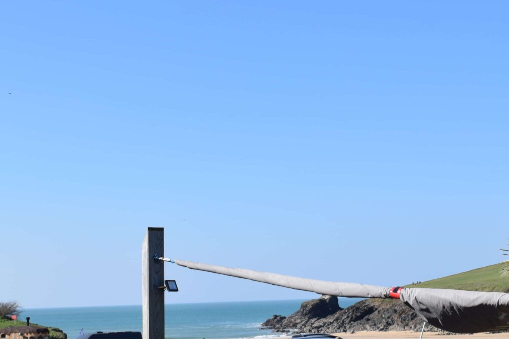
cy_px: 278
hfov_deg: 28.4
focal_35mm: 71
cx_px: 268
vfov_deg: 19.0
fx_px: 1004
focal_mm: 24
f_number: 10
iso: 200
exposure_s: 1/400
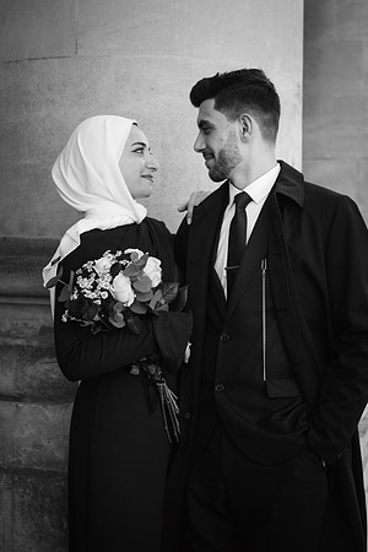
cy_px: 276
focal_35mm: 60
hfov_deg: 22.6
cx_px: 184
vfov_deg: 33.4
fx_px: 920
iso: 200
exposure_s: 1/640
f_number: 2.8
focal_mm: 40
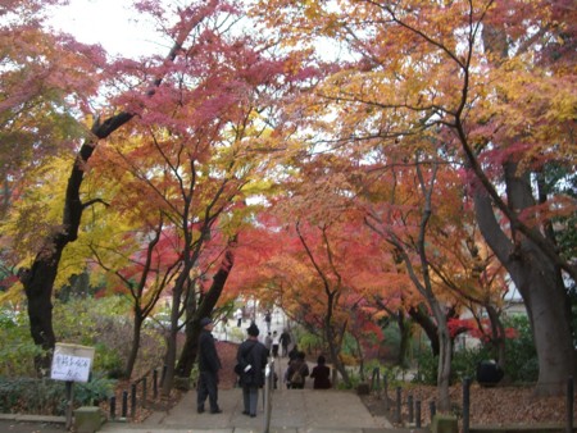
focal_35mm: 38
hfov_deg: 49.0
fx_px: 634
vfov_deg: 37.8
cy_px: 216
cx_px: 288
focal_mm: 7.9
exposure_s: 1/80
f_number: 2.8
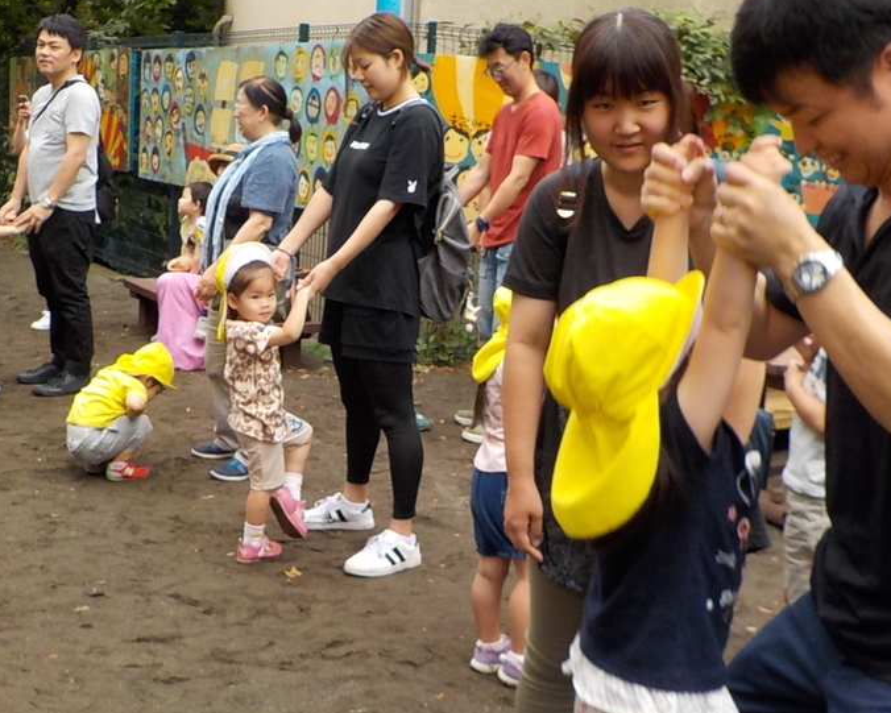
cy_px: 387
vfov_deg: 29.1
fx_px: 1371
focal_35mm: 52
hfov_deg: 36.0
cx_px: 406
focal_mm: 4.1
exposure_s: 1/160
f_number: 3.3
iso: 125
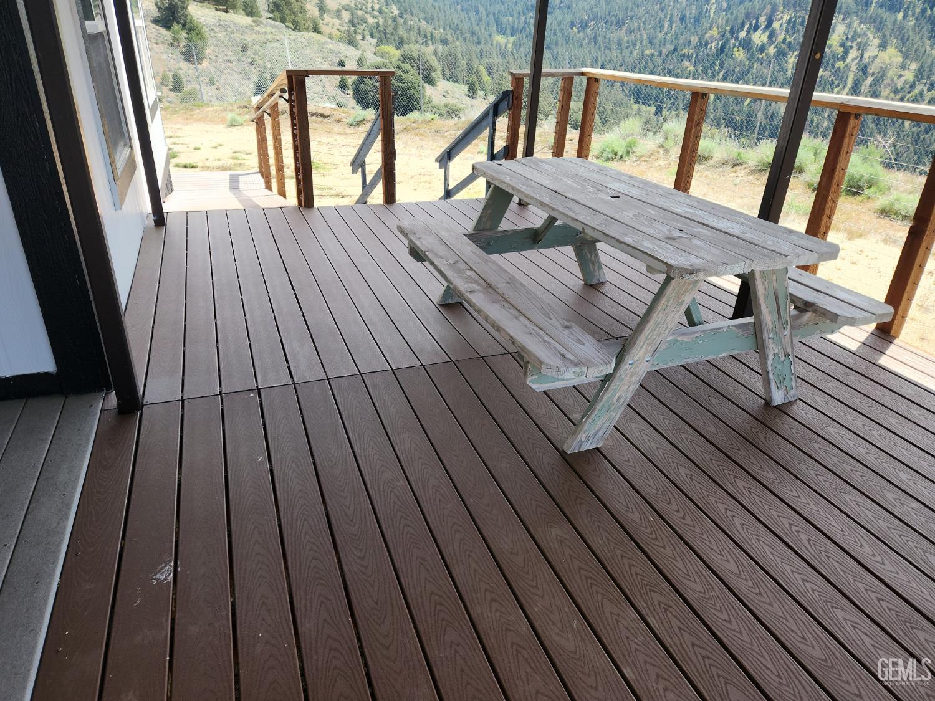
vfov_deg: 58.9
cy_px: 350
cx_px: 468
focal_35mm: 23
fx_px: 621
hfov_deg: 73.9
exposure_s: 1/349
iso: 20
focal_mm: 5.4
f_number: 1.8
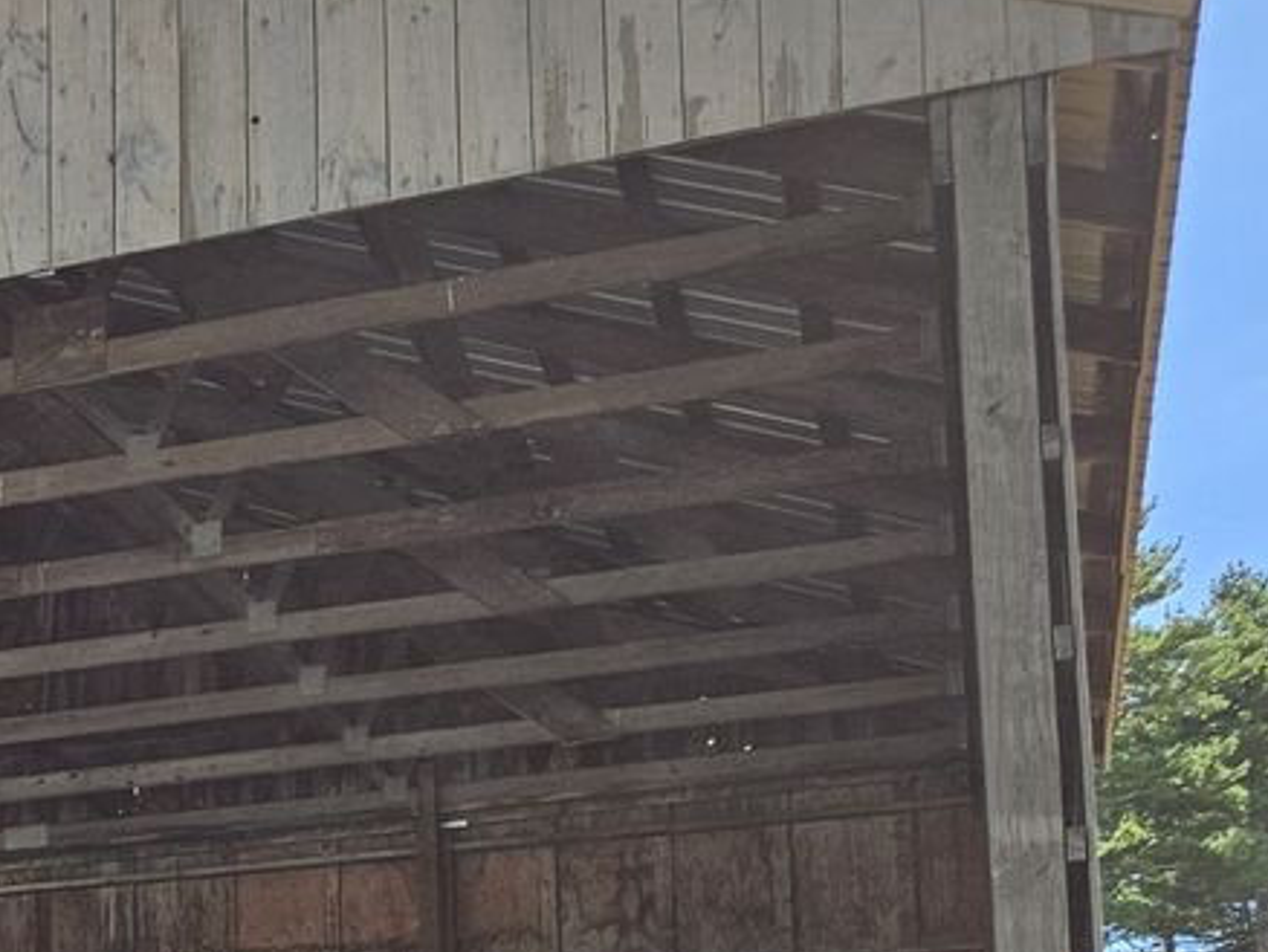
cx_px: -608
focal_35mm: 84
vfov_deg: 16.9
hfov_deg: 20.2
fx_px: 3079
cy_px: 1111
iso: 50
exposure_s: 1/1102
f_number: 1.8
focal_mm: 5.4
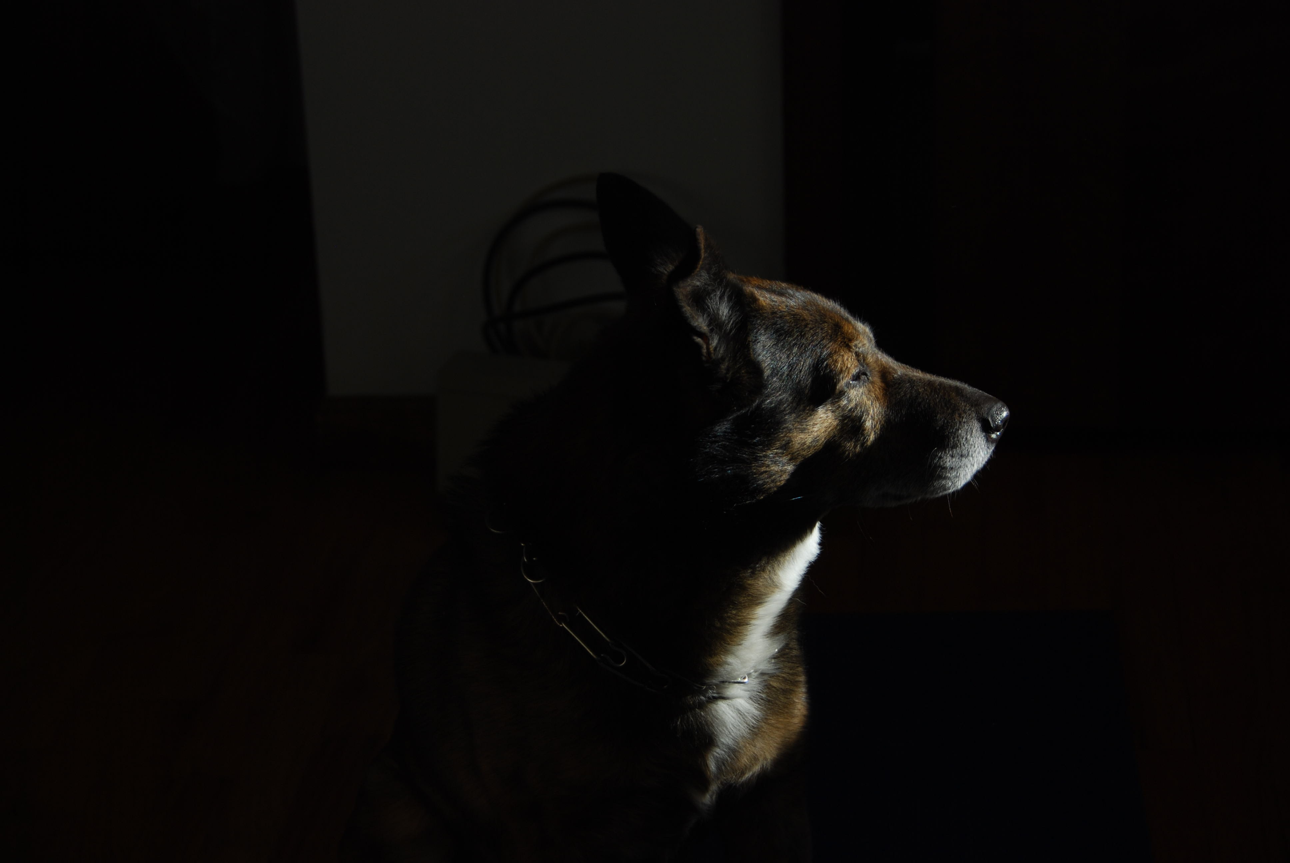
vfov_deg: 14.7
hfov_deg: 21.9
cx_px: 645
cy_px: 432
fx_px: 3336
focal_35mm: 93
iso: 100
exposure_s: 1/125
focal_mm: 62
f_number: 5.6
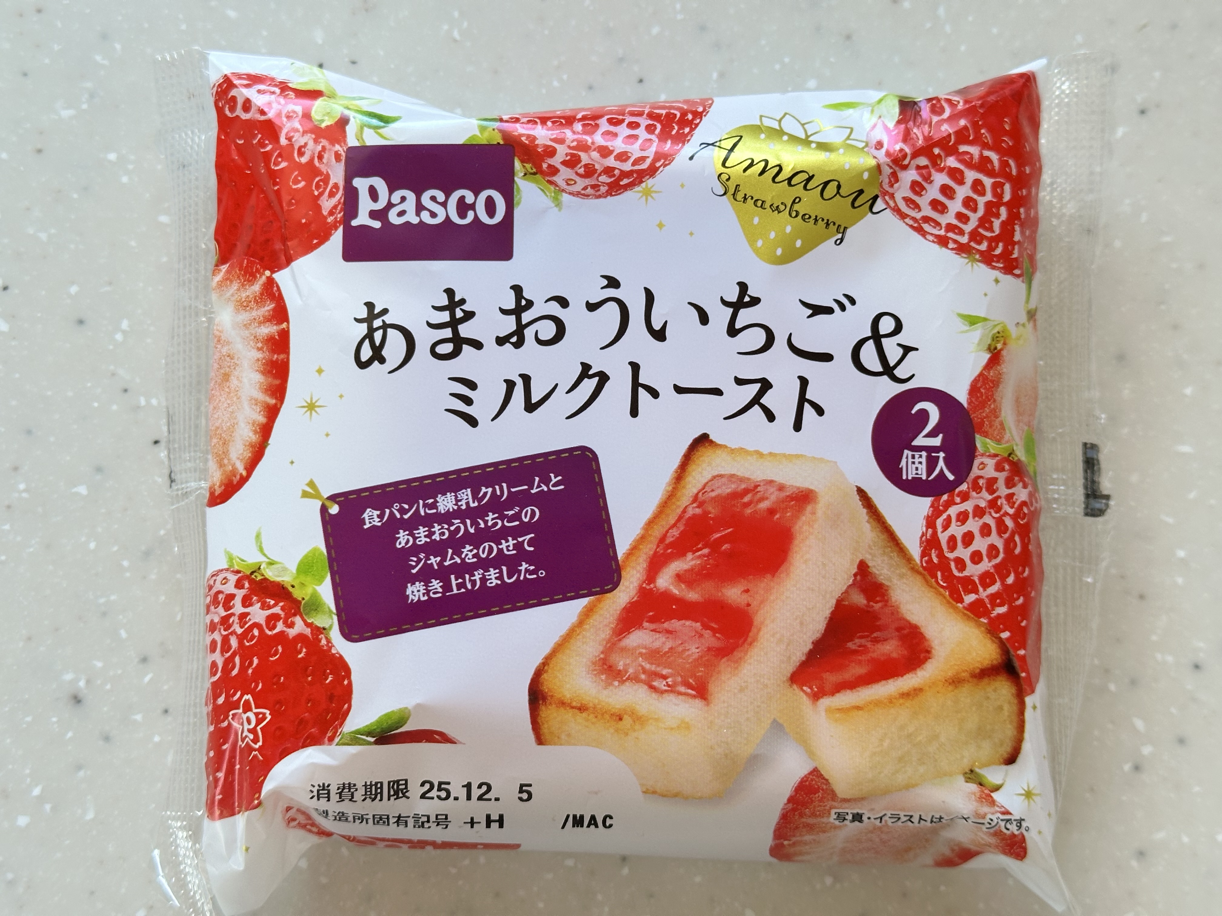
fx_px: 1694
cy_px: 458
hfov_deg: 39.7
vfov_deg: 30.3
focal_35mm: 48
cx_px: 611
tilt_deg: -81.4
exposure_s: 1/116
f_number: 1.78
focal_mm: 6.86
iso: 80
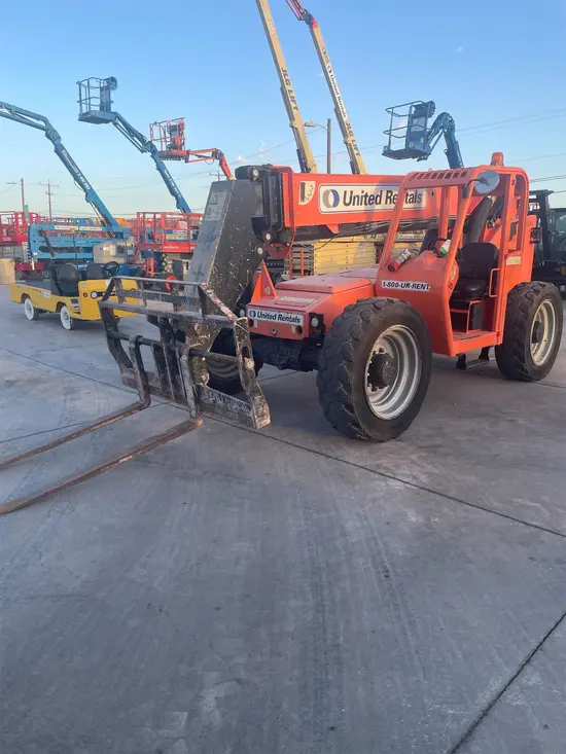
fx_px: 567
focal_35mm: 26
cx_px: 283
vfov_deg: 67.3
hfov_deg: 53.1
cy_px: 377
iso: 32
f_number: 1.6
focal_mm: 4.2
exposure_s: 1/515
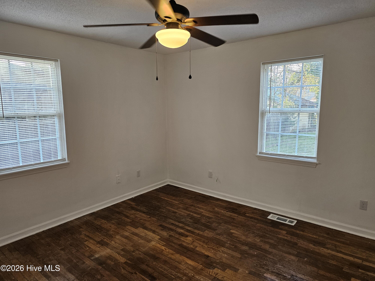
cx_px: 188
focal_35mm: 23
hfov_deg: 73.9
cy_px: 140
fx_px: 249
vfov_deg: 58.9
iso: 200
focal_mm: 6.3
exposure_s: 1/120
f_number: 1.7
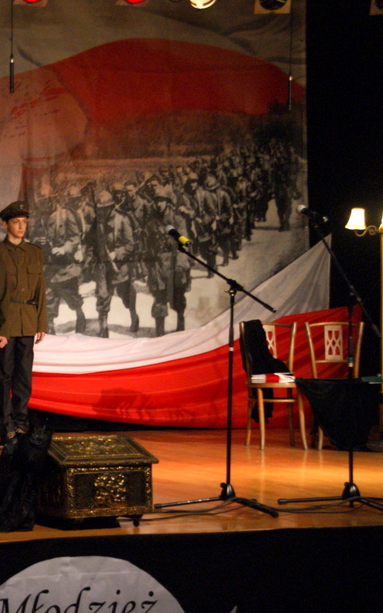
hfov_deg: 12.4
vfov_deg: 20.1
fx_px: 1733
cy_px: 307
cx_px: -52
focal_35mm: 104
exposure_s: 1/40
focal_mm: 45
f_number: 5
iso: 800
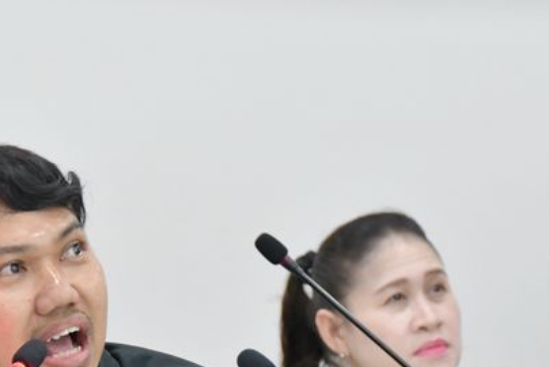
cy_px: 323
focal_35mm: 342
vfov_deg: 4.0
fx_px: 5219
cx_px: 101
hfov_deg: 6.0
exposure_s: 1/125
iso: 5000
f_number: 5.3
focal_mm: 90
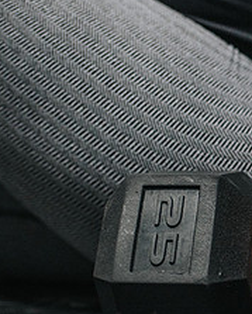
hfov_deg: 15.5
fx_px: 856
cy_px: 213
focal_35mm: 92
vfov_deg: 20.7
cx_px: 375
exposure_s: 1/250
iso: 800
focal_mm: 35
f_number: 3.2
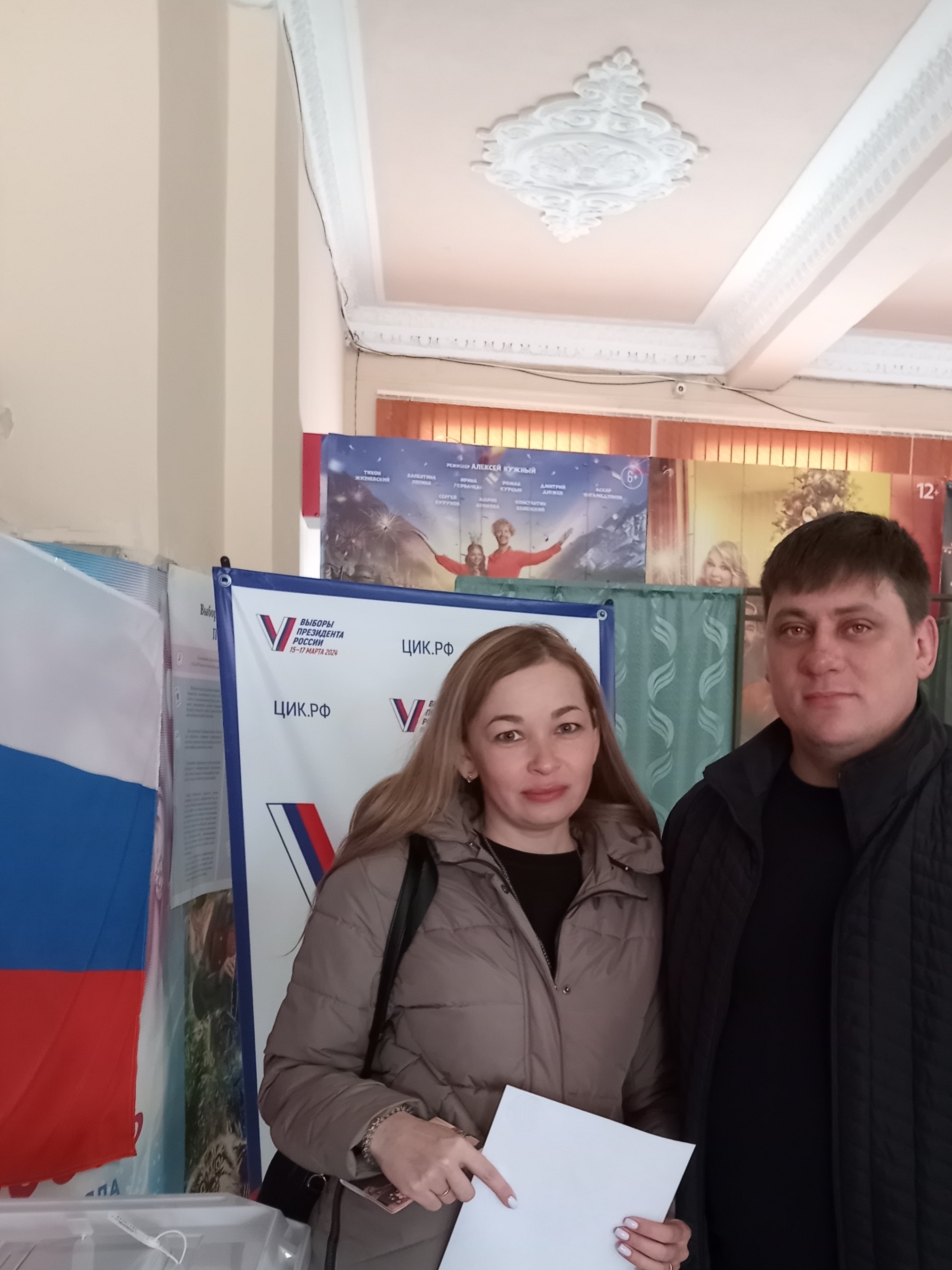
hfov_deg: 37.1
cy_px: 899
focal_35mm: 38
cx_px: 666
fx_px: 1394
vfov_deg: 47.7
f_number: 1.8
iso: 877
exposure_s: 1/20
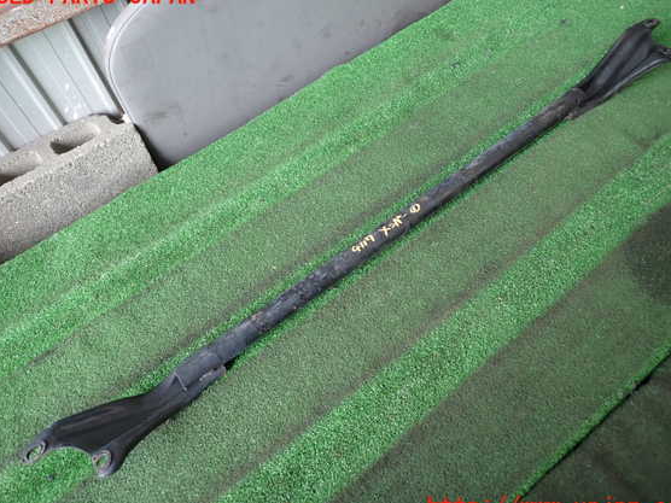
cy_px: 252
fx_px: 523
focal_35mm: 27
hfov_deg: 65.3
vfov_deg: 51.4
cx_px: 338
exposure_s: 1/60
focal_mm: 4.5
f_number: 2
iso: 125
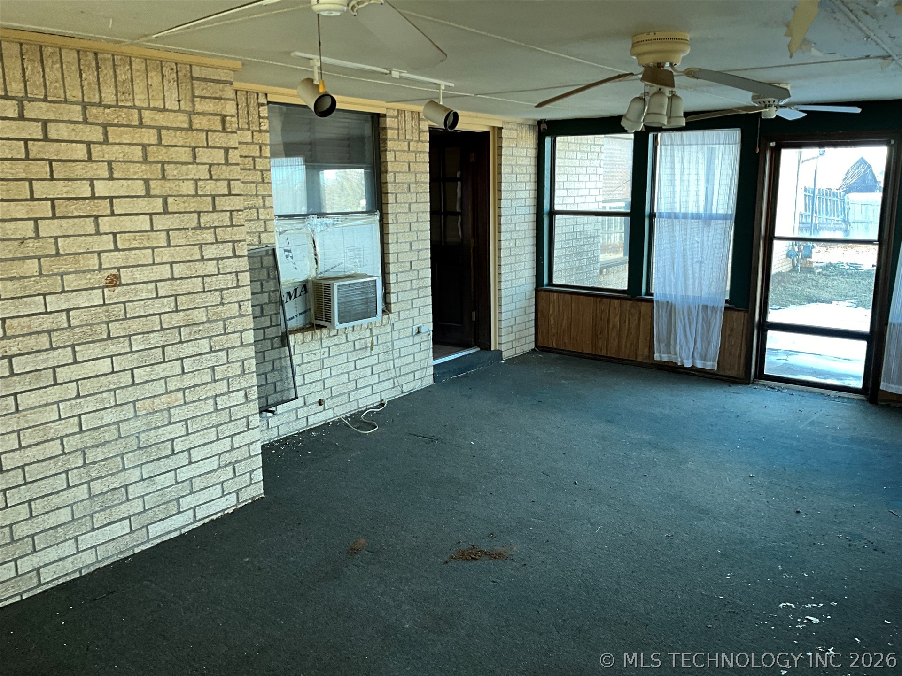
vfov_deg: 48.2
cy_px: 338
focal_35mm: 29
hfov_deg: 61.7
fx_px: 756
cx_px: 451
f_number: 1.8
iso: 64
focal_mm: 3
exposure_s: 1/61
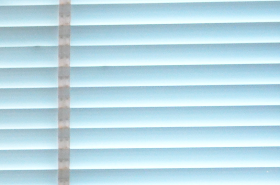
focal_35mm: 306
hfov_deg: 6.5
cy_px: 319
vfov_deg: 4.4
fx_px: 2377
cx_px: -349
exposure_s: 1/50
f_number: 5.6
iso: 3200
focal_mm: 45
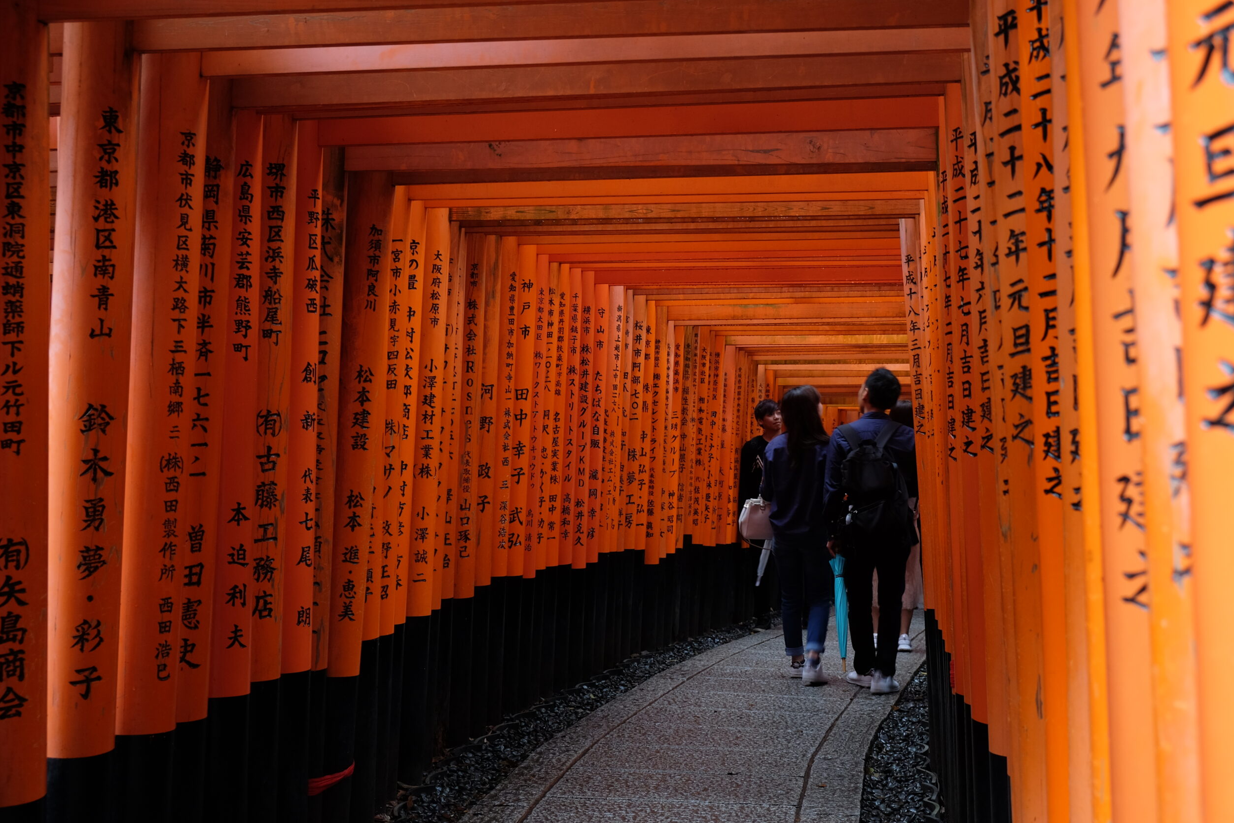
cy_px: 416
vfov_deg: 30.5
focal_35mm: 44
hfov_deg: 44.5
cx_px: 623
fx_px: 1508
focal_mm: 28.9
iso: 400
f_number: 4
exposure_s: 1/15
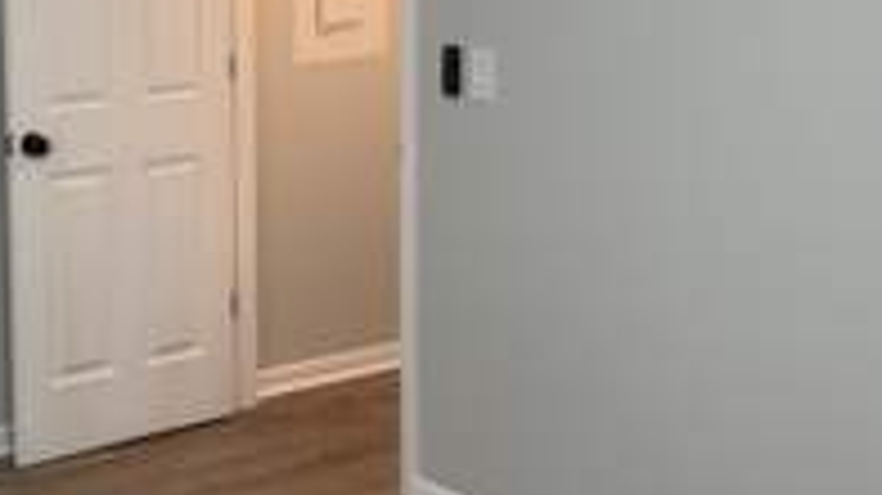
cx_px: 76
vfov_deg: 18.6
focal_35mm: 64
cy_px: 88
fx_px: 1496
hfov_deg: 31.2
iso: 125
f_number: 1.78
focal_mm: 6.76
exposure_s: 1/111
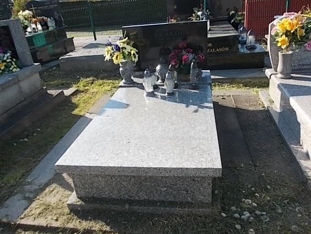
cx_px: 156
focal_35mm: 28
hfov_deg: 63.4
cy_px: 117
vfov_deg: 49.7
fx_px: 252
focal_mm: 4
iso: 80
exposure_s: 1/500
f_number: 2.7
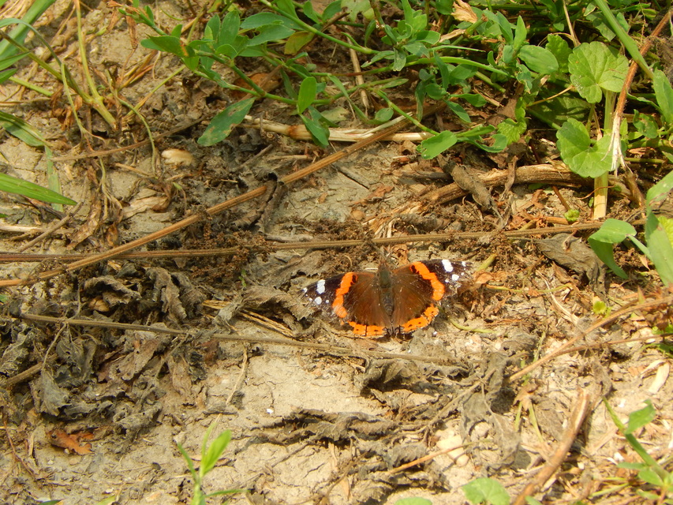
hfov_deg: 5.7
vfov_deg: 4.3
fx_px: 6728
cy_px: 252
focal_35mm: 346
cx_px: 336
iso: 125
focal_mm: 62.2
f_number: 5.7
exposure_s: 1/250
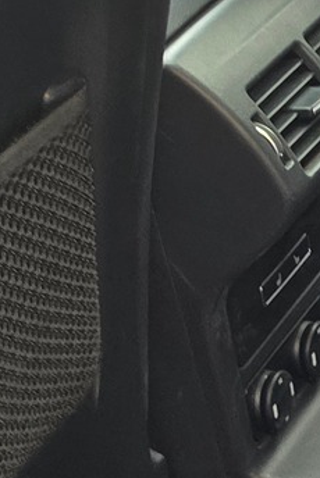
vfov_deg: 14.6
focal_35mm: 140
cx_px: 1030
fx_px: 1863
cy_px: 115
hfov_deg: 8.1
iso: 160
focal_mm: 6.5
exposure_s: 1/100
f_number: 1.4
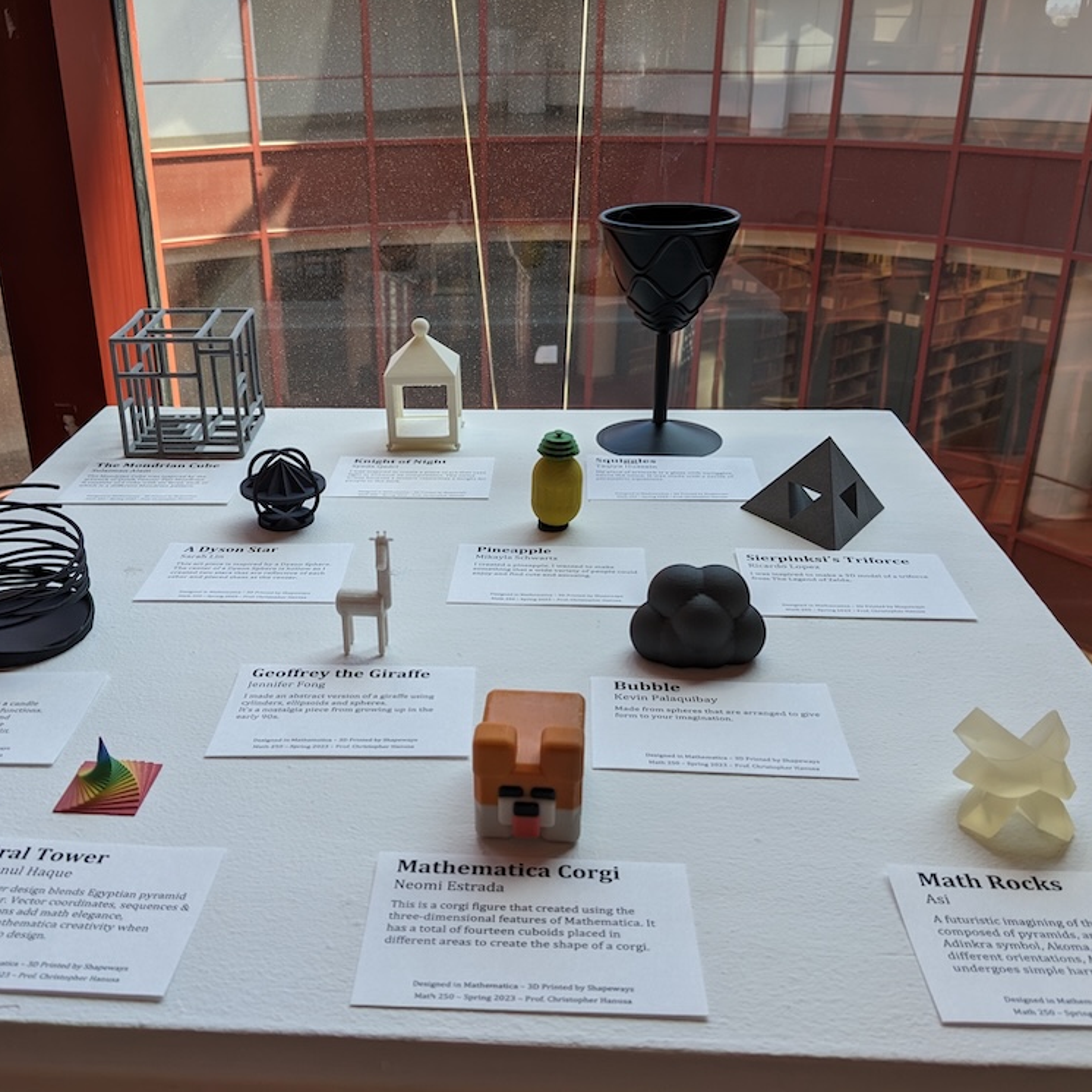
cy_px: 545
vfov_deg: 51.1
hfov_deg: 51.0
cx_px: 490
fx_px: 1142
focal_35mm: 32
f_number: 1.73
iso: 57
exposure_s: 1/159
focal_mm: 4.38
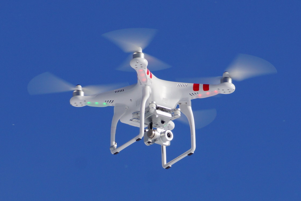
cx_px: 150
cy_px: 100
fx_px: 3134
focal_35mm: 375
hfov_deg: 5.5
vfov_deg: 3.7
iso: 100
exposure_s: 1/500
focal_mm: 250
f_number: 10
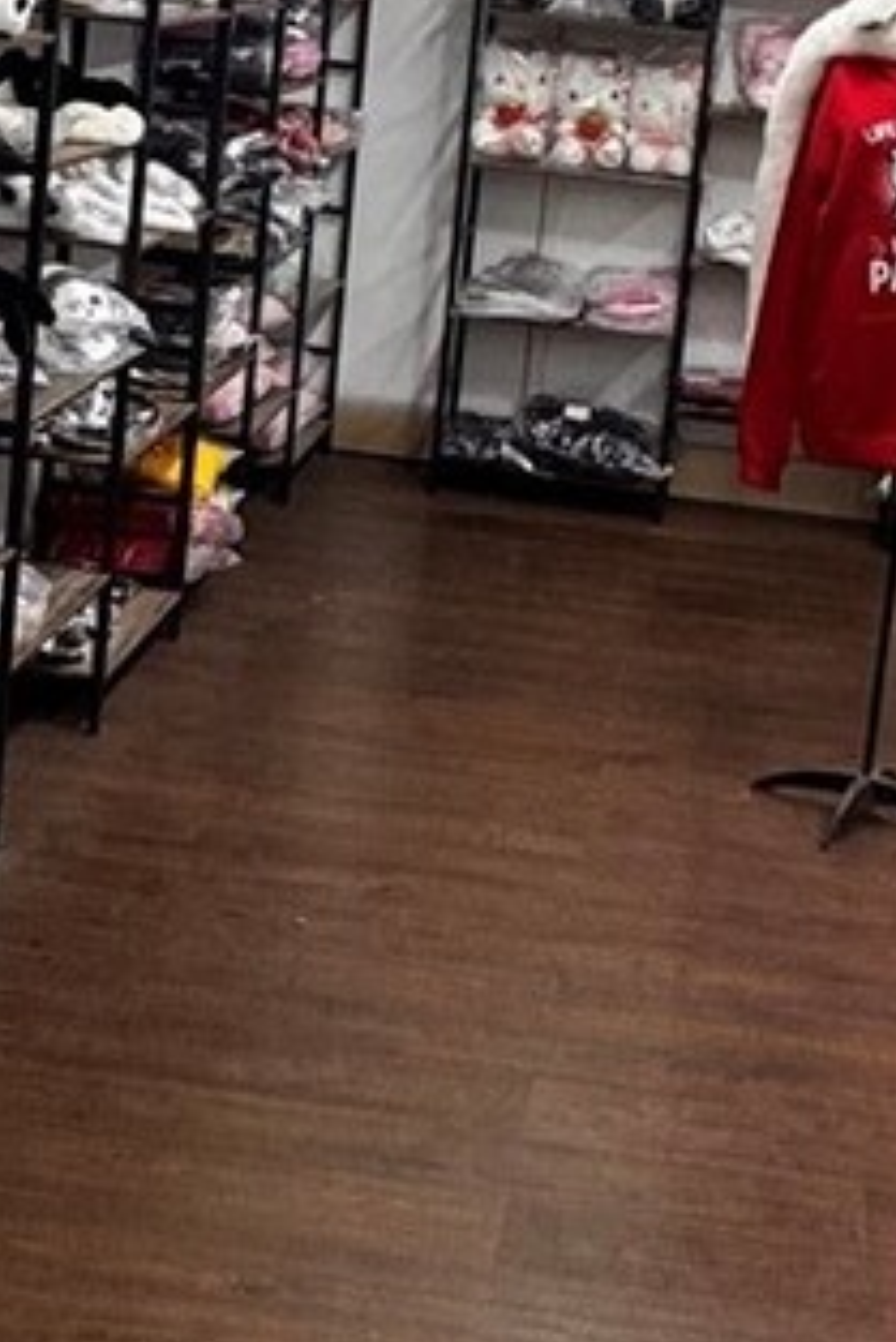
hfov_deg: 20.3
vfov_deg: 29.6
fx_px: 2498
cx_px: 506
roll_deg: -6.2
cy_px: 339
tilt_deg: -10.9
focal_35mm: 67
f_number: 2.2
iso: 200
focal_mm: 2.22
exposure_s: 1/120
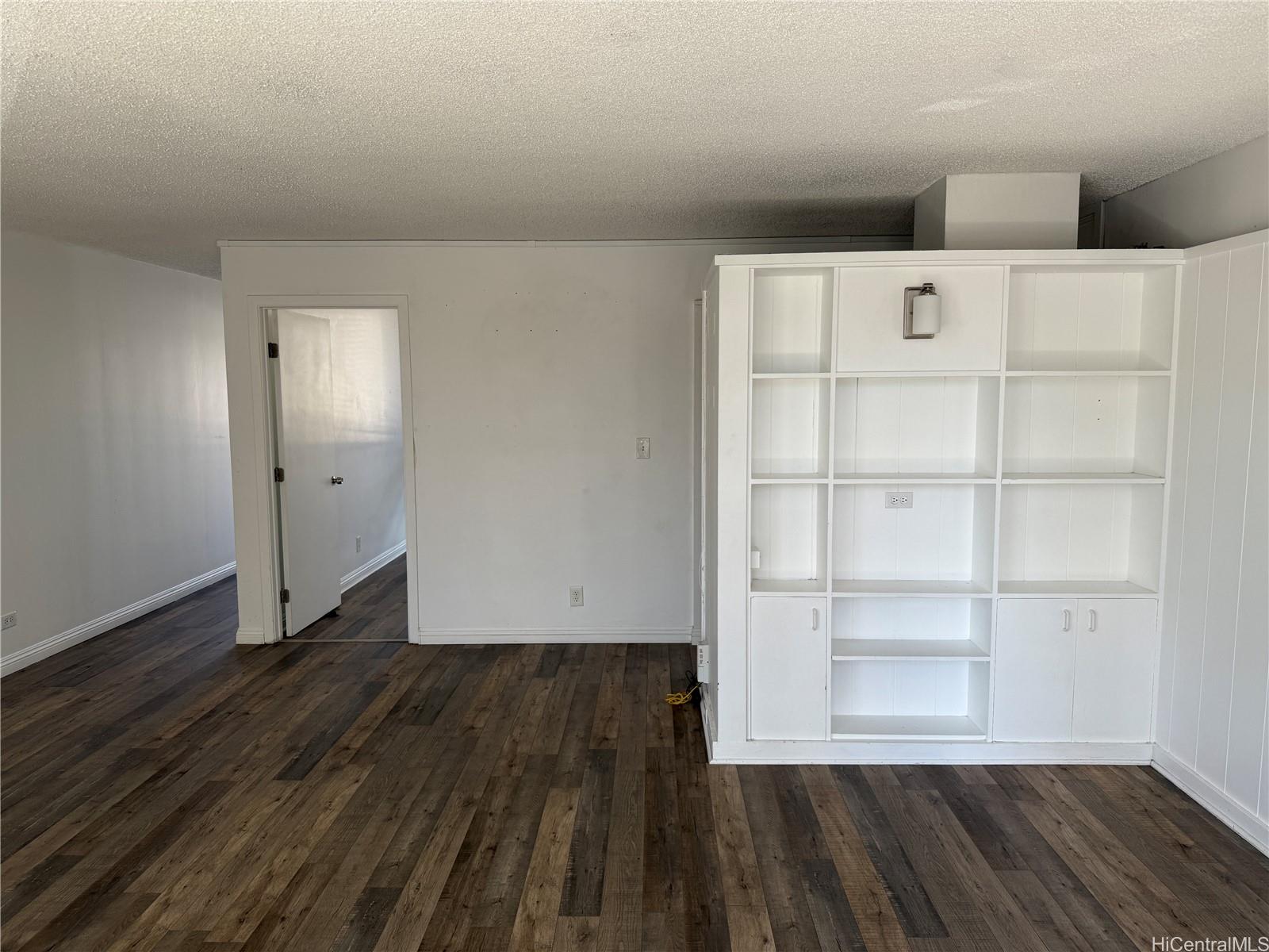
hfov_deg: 71.6
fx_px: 880
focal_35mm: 24
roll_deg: +0.4
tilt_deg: -5.3
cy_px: 476
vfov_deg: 56.8
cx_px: 634
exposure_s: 1/368
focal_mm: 6.76
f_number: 1.78
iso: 80
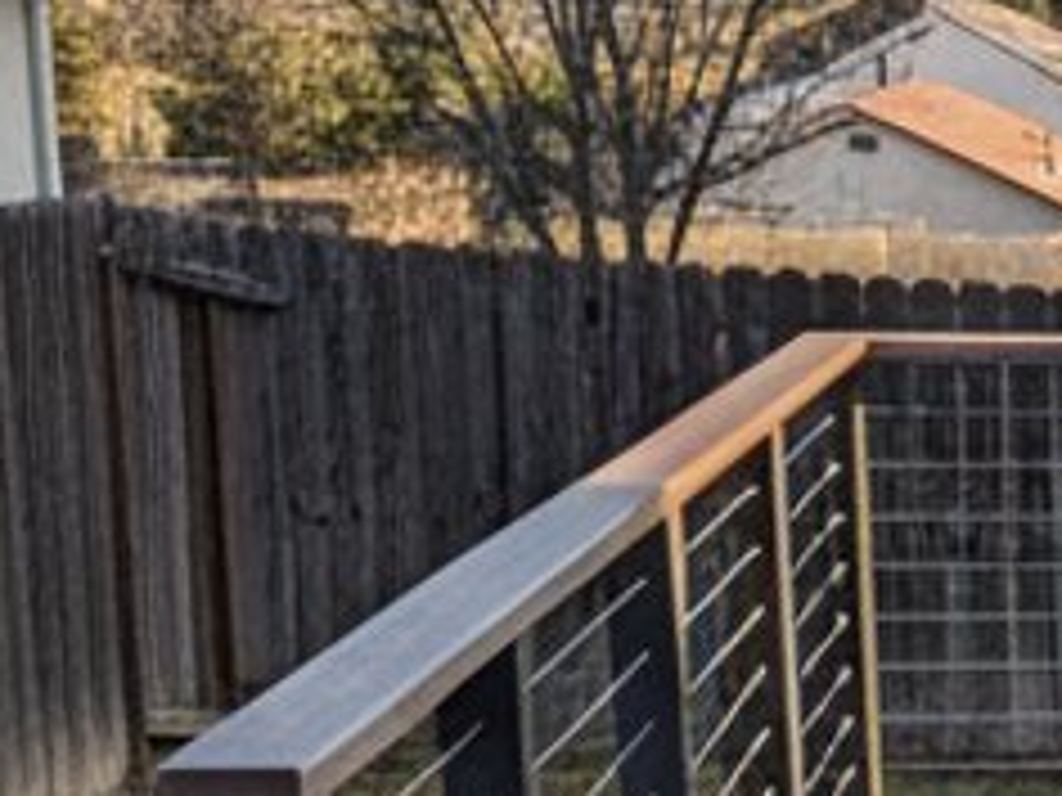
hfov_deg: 13.0
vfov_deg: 12.4
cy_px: 935
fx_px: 3589
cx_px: 2498
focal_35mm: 117
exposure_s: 1/1110
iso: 940
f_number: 1.8
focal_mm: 6.4
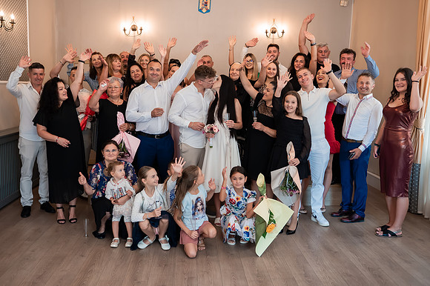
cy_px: 137
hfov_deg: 56.0
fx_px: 404
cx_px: 202
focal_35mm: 34
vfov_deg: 39.0
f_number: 2.8
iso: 1600
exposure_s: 1/200
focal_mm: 28
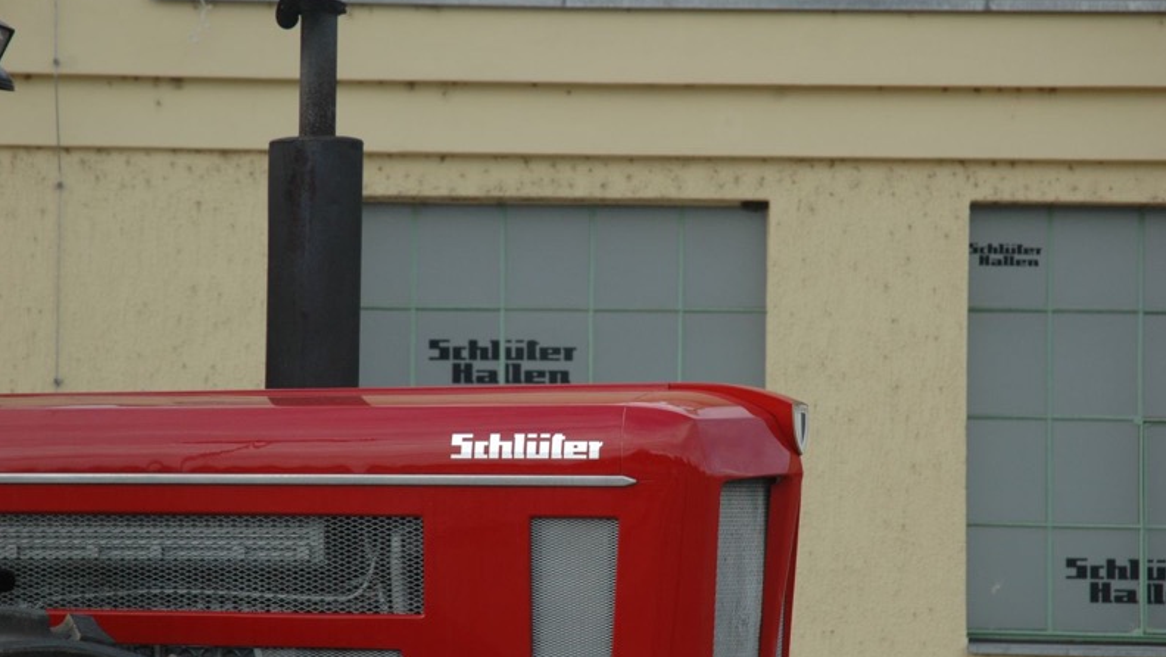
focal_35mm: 111
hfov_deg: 19.3
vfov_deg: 10.9
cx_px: 587
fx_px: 3433
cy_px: 382
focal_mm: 70
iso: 400
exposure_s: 1/250
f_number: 8
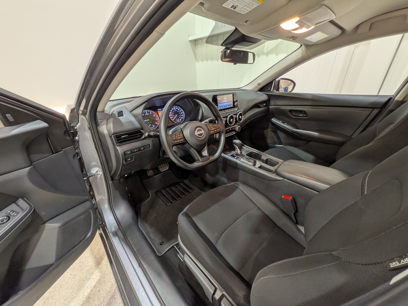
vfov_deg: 85.7
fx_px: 165
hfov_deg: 102.1
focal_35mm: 14
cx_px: 204
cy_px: 153
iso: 46
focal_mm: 1.83
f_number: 2.2
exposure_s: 1/24
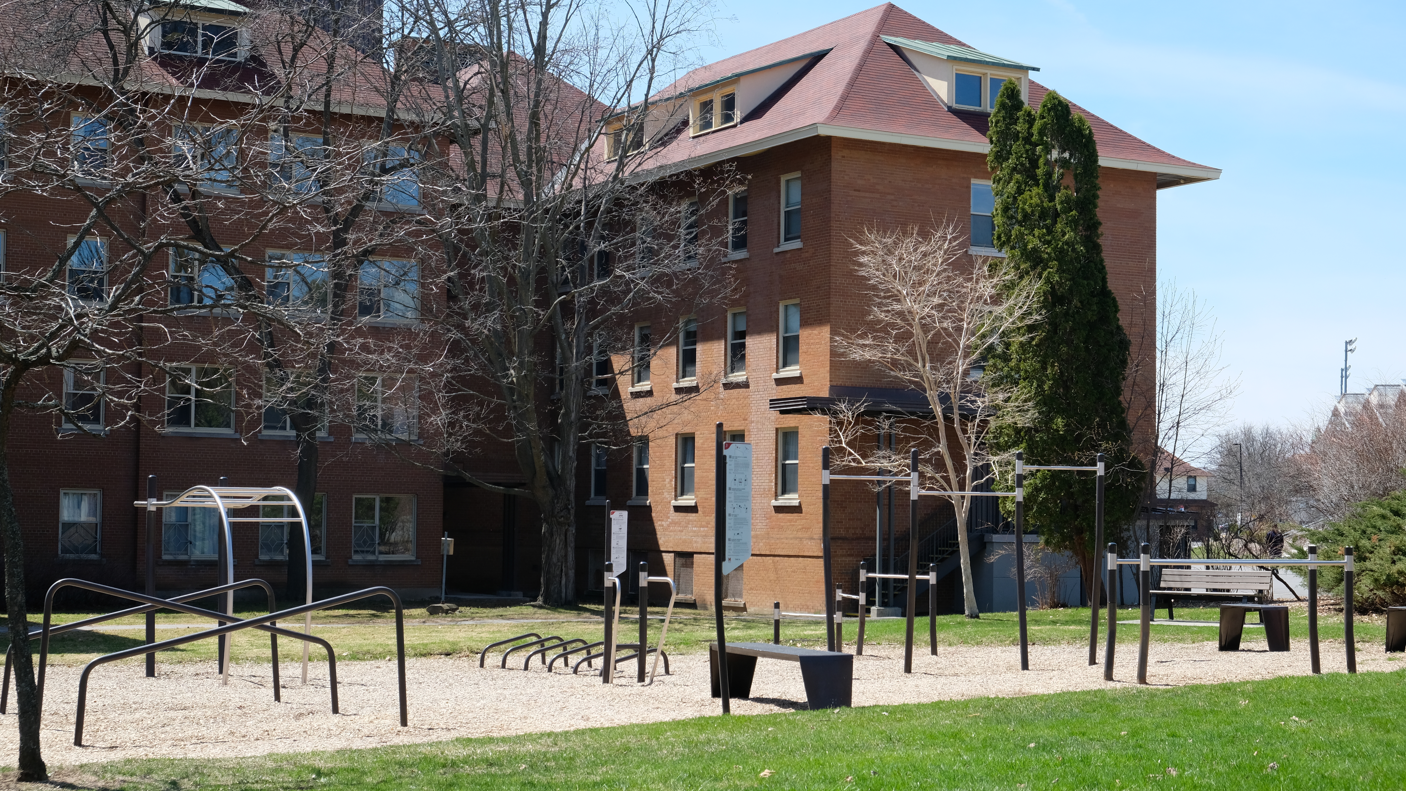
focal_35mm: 57
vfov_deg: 21.1
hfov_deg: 36.6
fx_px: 2125
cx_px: 701
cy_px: 399
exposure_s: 1/340
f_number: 8
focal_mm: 35.8
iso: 400
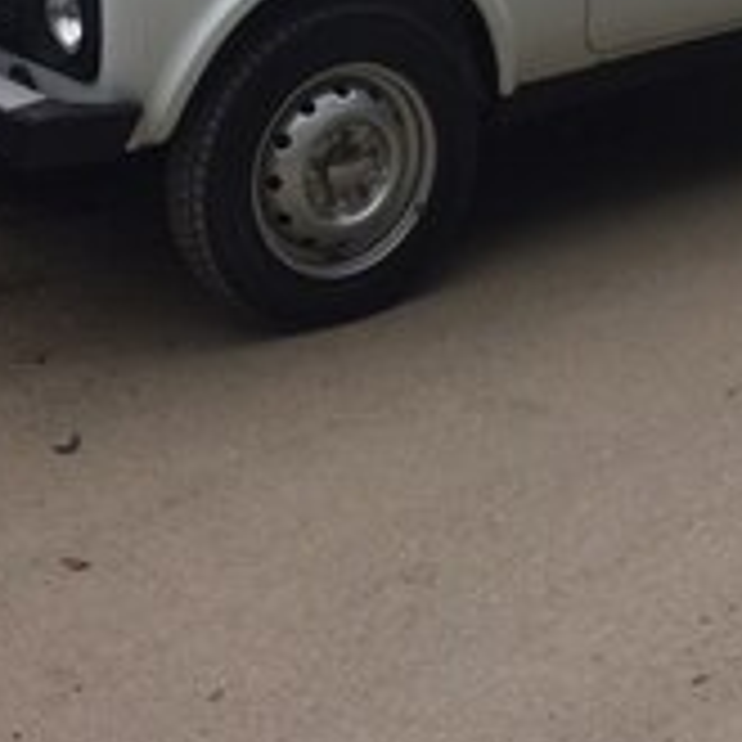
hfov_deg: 22.4
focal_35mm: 77
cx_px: 486
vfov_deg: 20.7
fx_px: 1867
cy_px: -198
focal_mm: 4.15
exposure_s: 1/547
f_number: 2.2
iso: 32
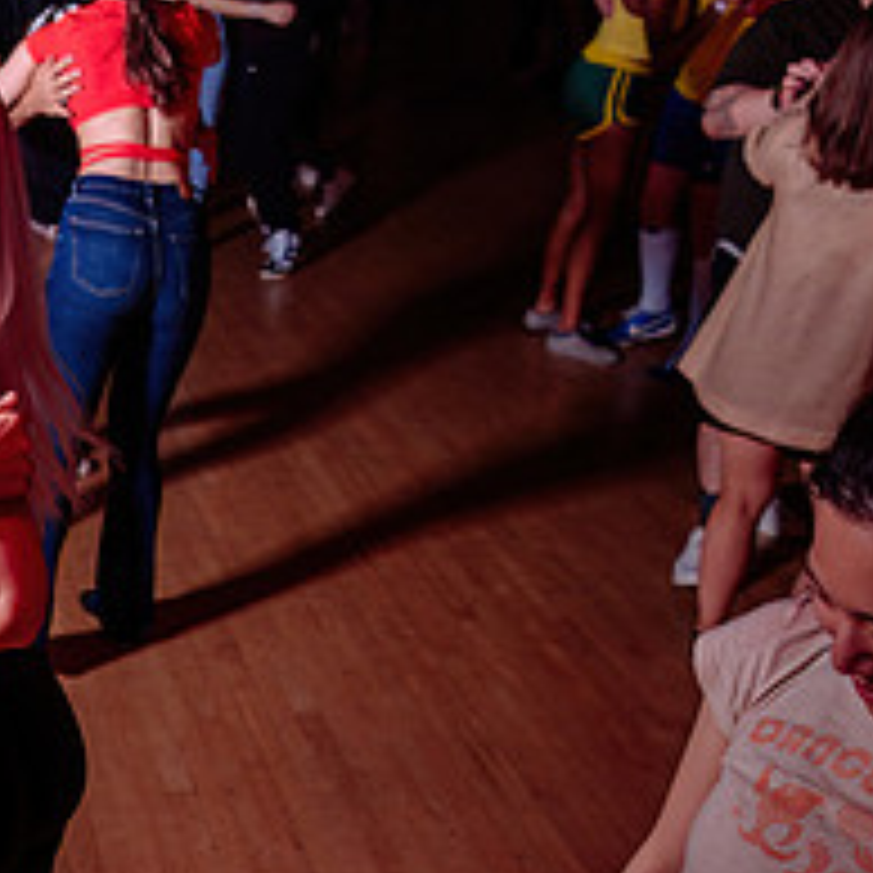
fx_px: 1740
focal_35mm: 61
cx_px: -45
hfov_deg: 26.3
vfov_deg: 27.8
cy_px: 646
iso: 800
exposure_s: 1/160
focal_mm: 24
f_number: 2.8
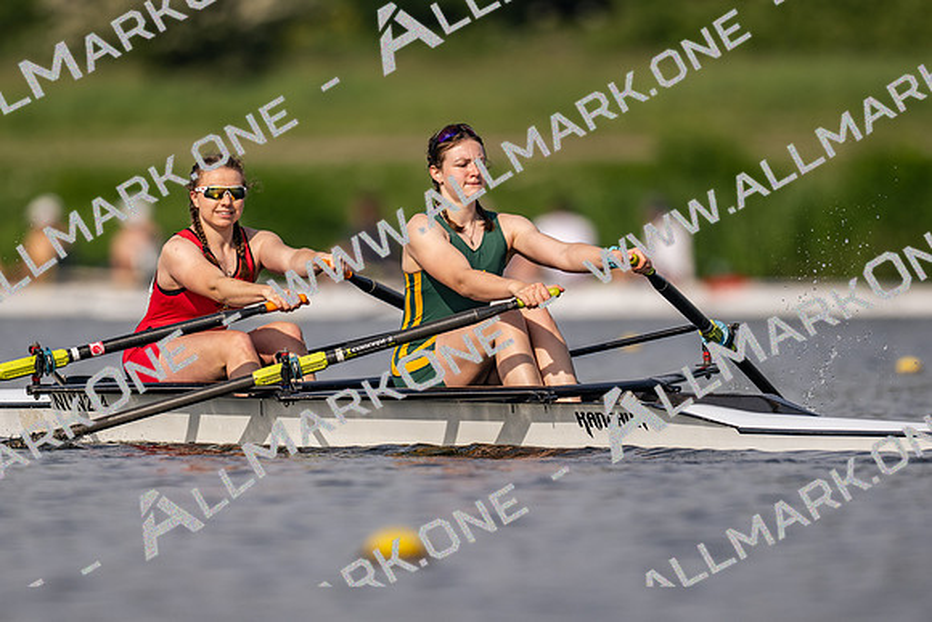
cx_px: 466
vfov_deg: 1.5
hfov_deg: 2.3
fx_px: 23316
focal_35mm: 900
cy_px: 311
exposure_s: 1/2500
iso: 200
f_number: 4
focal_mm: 600
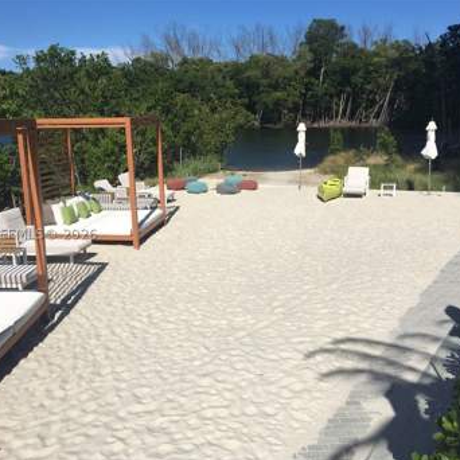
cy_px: 234
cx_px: 221
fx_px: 541
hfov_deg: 46.0
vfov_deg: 46.0
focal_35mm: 36
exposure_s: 1/3077
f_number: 2.2
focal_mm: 4.15
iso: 25
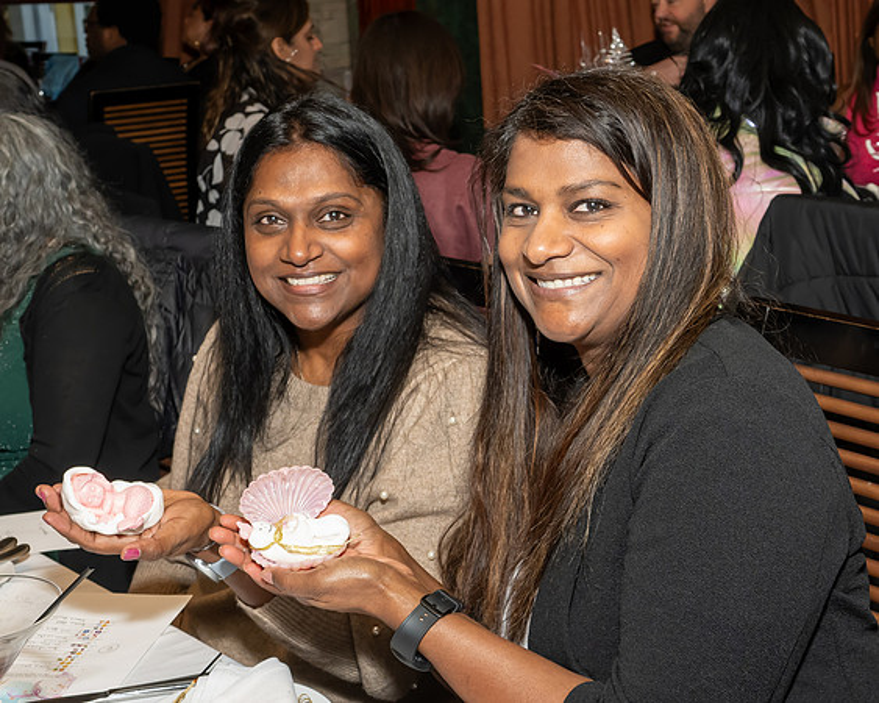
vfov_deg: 26.2
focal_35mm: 58
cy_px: 301
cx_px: 493
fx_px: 1508
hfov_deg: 32.5
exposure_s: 1/250
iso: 1000
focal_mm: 28
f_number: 7.1
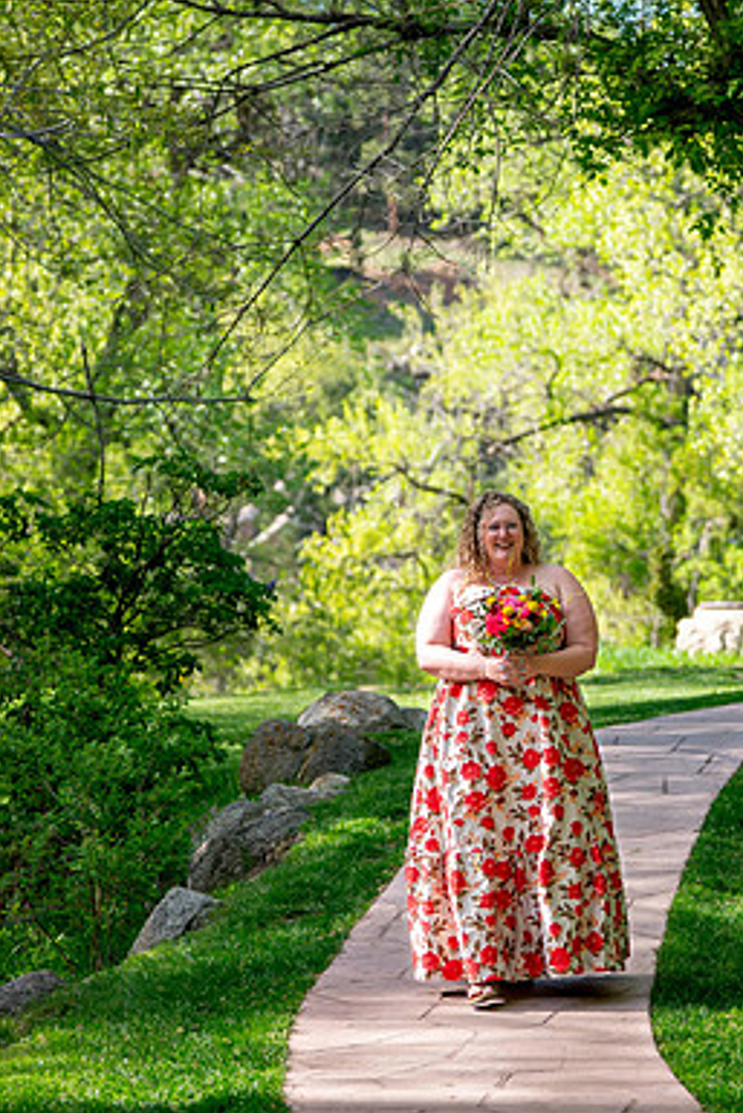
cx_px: 491
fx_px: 3804
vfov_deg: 16.6
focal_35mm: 123
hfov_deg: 11.1
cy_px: 536
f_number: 3.2
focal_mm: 75
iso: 400
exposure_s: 1/1250
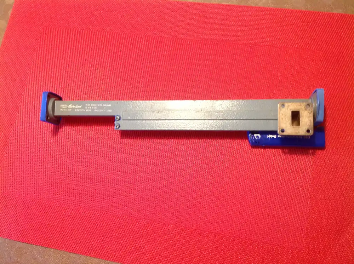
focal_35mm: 35
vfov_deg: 40.6
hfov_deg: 52.7
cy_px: 132
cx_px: 177
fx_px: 357
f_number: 2.4
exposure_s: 1/15
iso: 200
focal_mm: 4.28
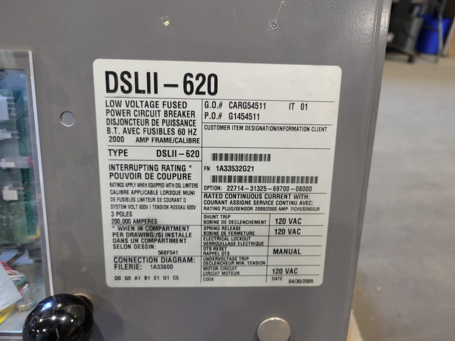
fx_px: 342
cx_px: 228
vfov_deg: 53.1
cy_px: 170
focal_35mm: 26
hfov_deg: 67.3
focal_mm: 5.4
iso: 160
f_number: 1.8
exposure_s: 1/40
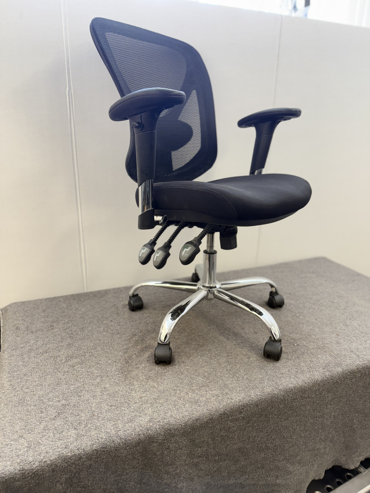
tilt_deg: -16.3
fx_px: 342
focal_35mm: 24
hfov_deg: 56.8
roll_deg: -1.1
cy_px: 246
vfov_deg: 71.6
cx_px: 185
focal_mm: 6.76
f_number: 1.78
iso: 125
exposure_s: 1/100
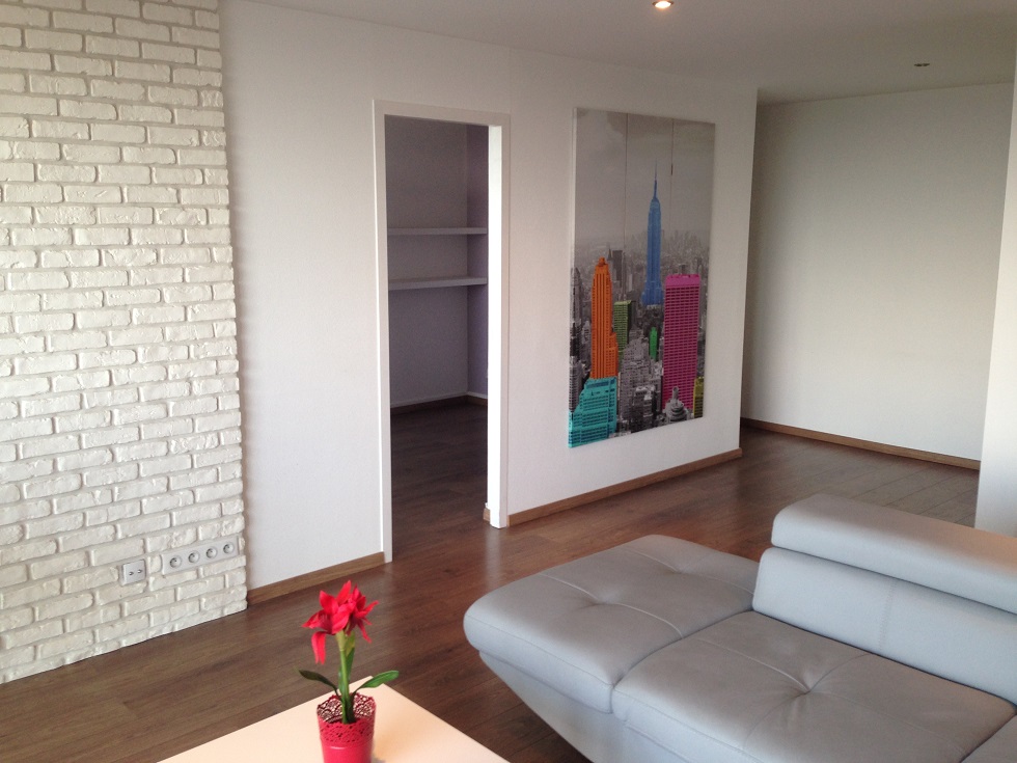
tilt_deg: -9.9
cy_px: 382
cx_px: 508
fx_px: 970
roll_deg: -0.1
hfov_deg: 55.4
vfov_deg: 42.9
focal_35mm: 33
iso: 50
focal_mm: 4.12
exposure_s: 1/20
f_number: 2.4
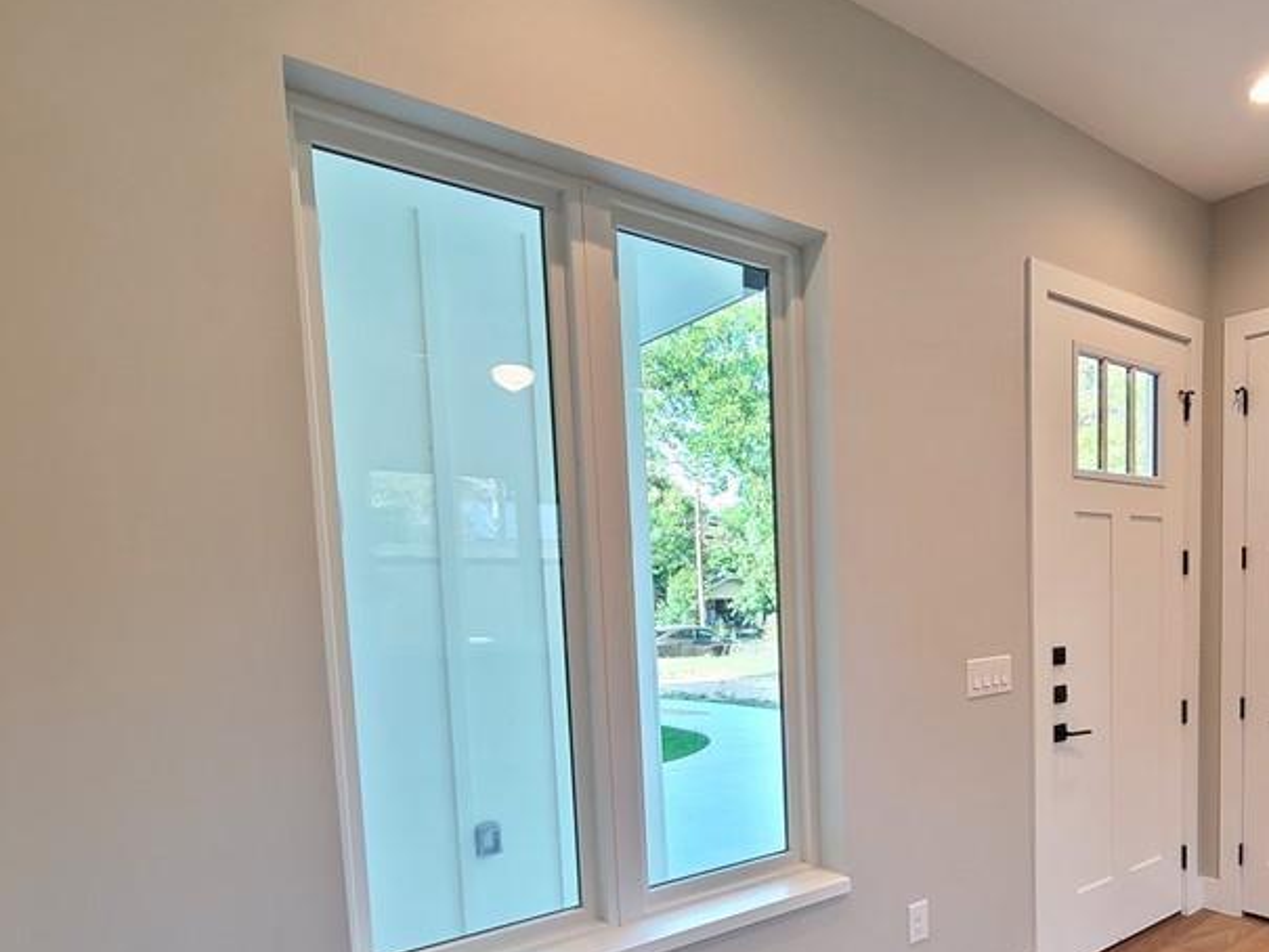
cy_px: 658
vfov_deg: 59.2
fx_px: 807
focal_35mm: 22
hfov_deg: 71.0
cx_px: 956
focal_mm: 2.2
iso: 200
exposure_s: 1/60
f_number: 2.2
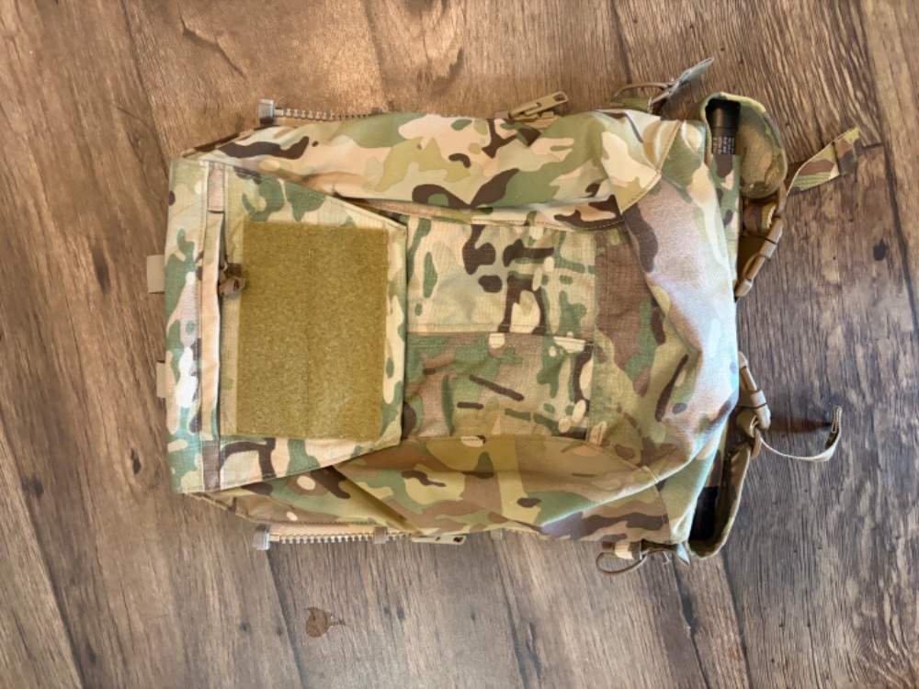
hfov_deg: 67.3
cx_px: 460
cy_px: 344
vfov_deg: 53.1
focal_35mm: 26
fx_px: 690
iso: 400
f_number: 1.6
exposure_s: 1/60
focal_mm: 5.96
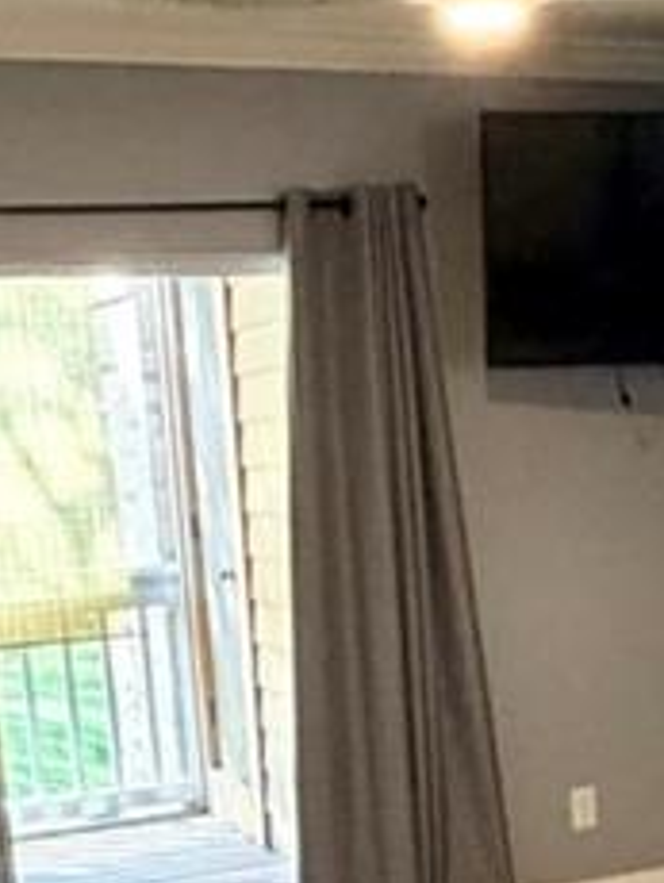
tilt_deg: -9.5
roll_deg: +3.4
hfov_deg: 19.8
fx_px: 1864
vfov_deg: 26.0
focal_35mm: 73
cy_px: 752
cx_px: 618
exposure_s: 1/60
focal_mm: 2.22
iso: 800
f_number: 2.2
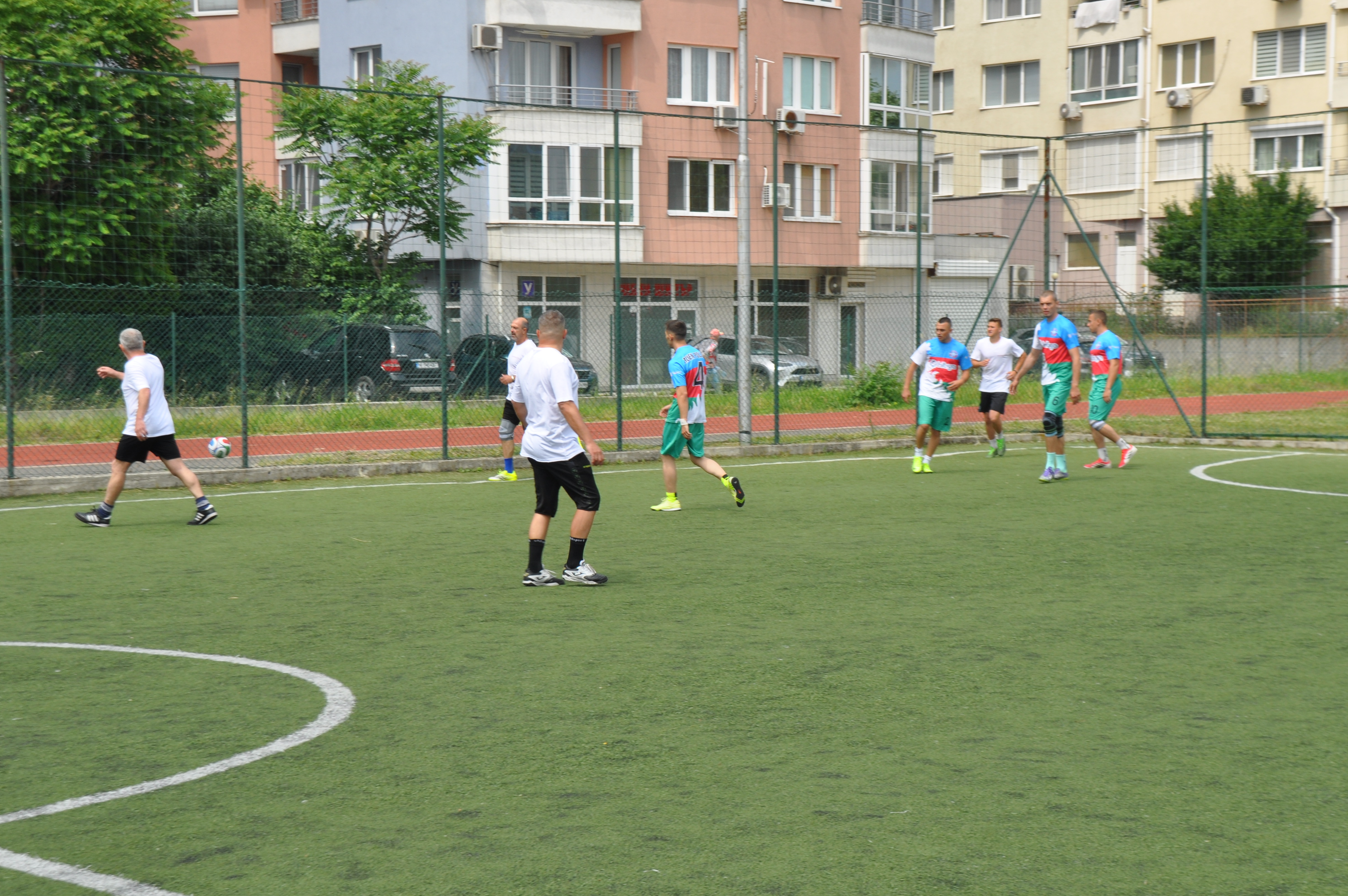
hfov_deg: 31.0
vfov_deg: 20.9
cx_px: 665
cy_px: 417
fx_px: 2431
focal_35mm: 65
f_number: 9
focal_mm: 40
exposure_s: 1/320
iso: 200
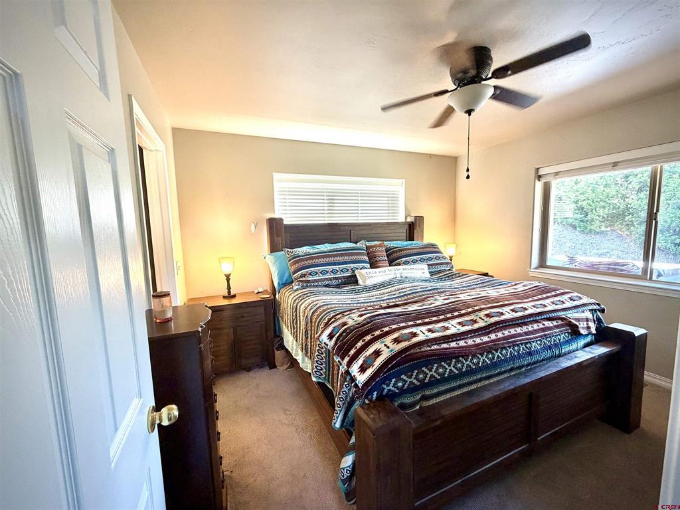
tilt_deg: -5.9
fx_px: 275
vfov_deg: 85.7
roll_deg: +1.8
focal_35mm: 14
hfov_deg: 102.1
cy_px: 255
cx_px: 340
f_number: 2.2
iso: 250
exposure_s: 1/60
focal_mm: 2.22
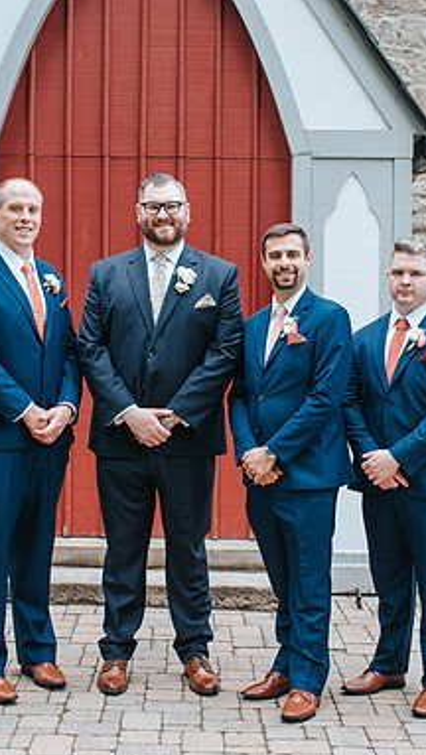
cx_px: 219
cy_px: 377
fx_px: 1223
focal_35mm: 61
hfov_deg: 19.8
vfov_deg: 34.3
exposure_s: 1/1250
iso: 900
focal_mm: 35
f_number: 3.2
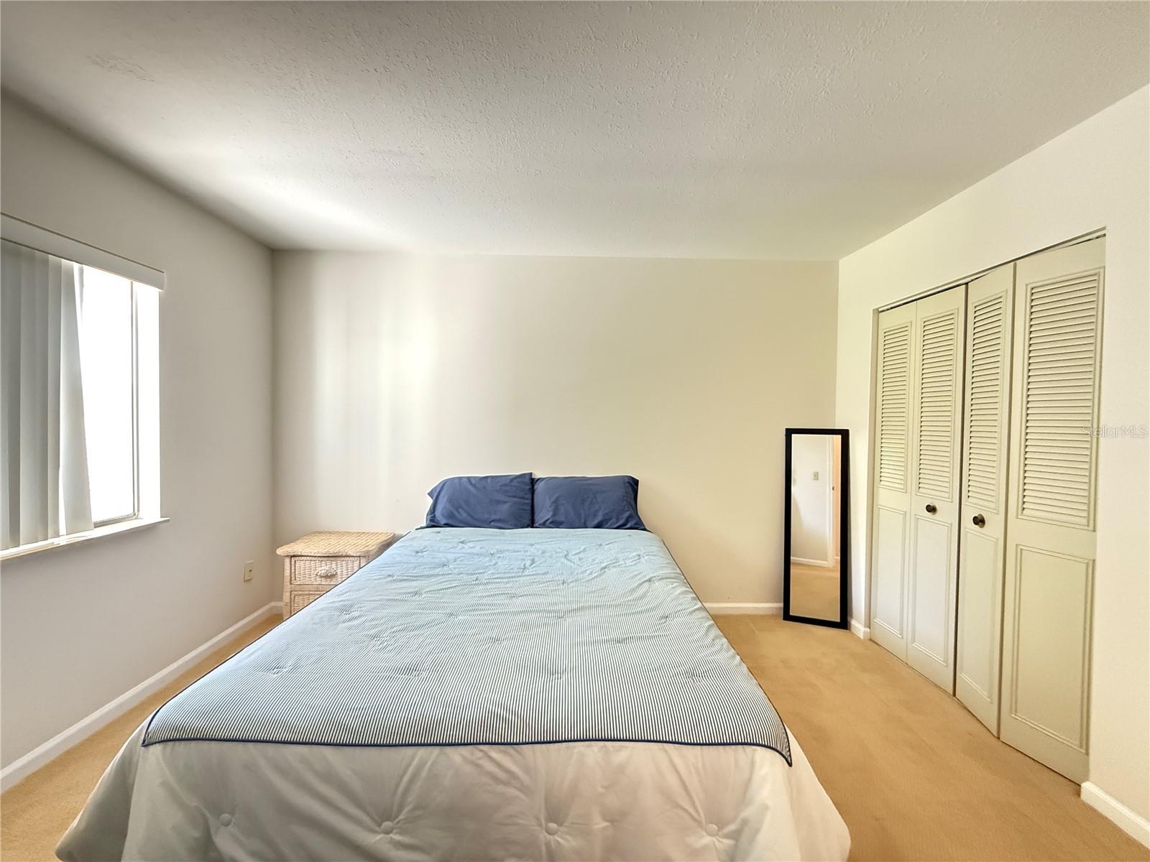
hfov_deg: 102.1
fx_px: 465
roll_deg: -0.6
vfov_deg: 85.7
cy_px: 431
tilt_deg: -0.9
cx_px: 575
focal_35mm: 14
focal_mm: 2.22
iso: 1000
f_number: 2.2
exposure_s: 1/60
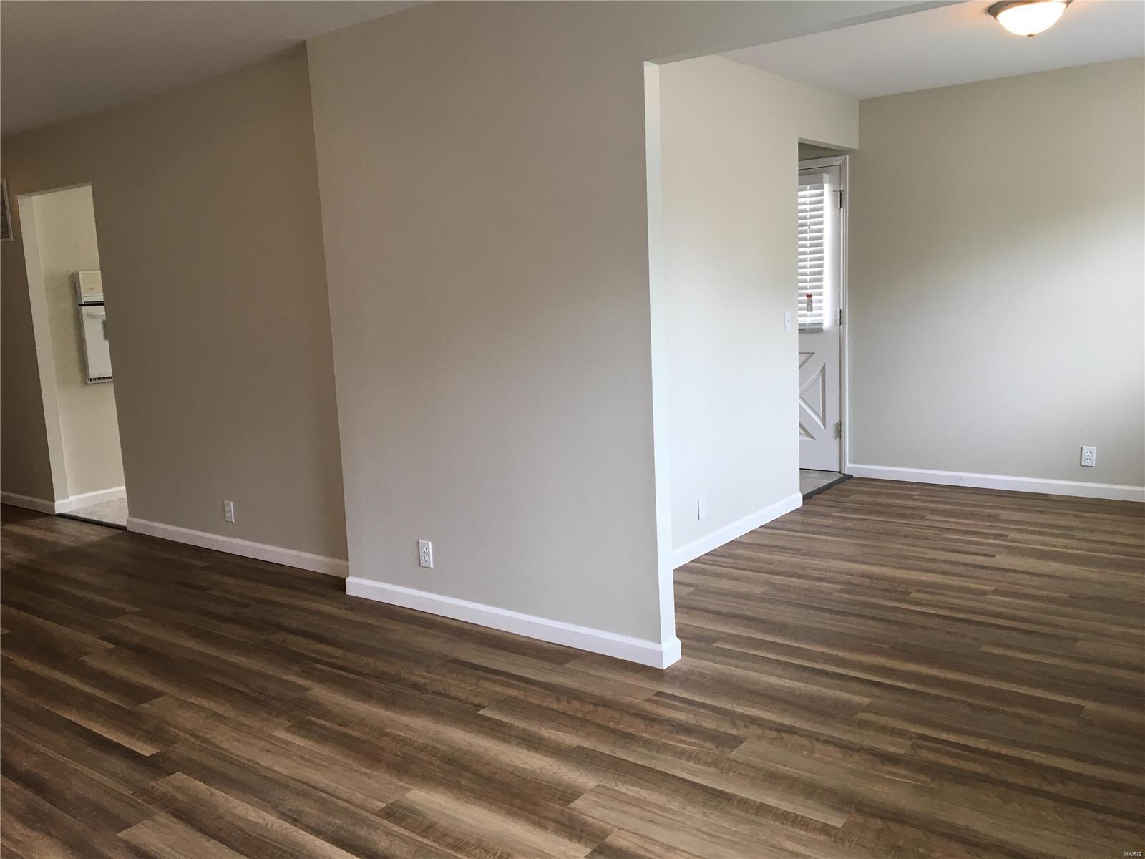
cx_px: 572
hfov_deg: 61.7
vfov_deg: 48.2
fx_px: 959
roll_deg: +2.0
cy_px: 430
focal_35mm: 29
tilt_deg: -7.0
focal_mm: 4.15
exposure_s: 1/30
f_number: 2.2
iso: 25
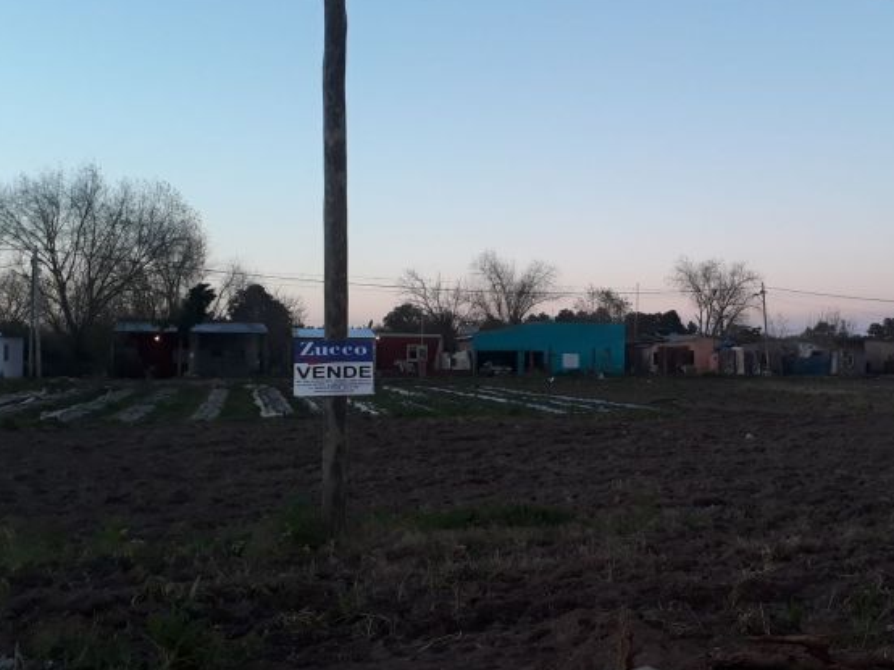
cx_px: 634
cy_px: 344
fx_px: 1007
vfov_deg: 36.8
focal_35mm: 39
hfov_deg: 46.7
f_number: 1.9
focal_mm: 3.6
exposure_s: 1/100
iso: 80
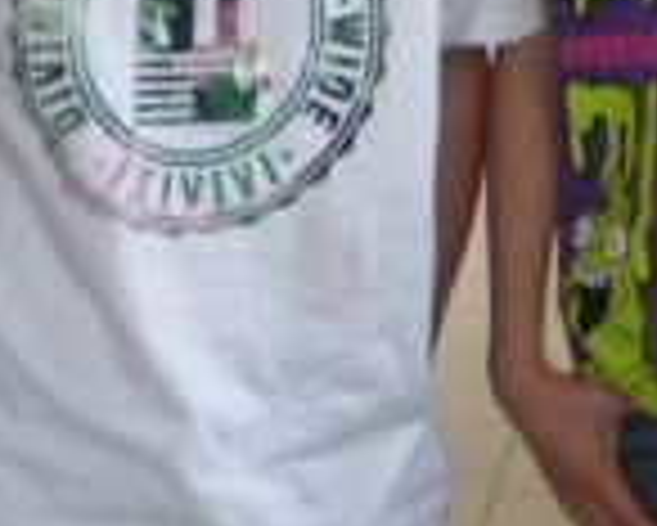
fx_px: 2821
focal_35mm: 145
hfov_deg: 12.3
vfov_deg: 10.5
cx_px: 1134
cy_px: -108
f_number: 3.2
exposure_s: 1/30
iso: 250
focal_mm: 6.1
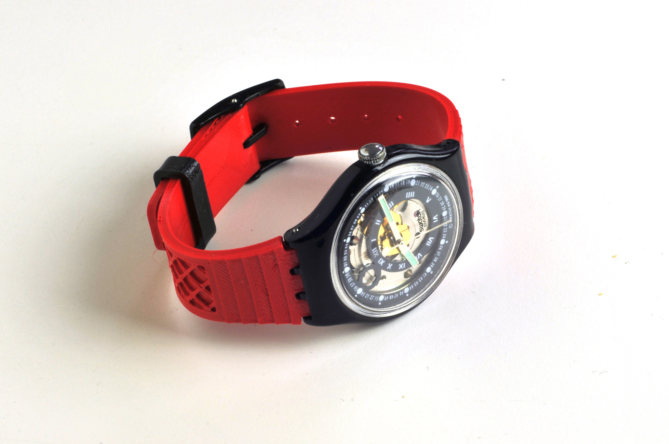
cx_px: 334
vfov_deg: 18.1
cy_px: 222
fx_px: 1392
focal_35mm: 75
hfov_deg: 27.0
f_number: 16
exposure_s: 1/3
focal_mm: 50
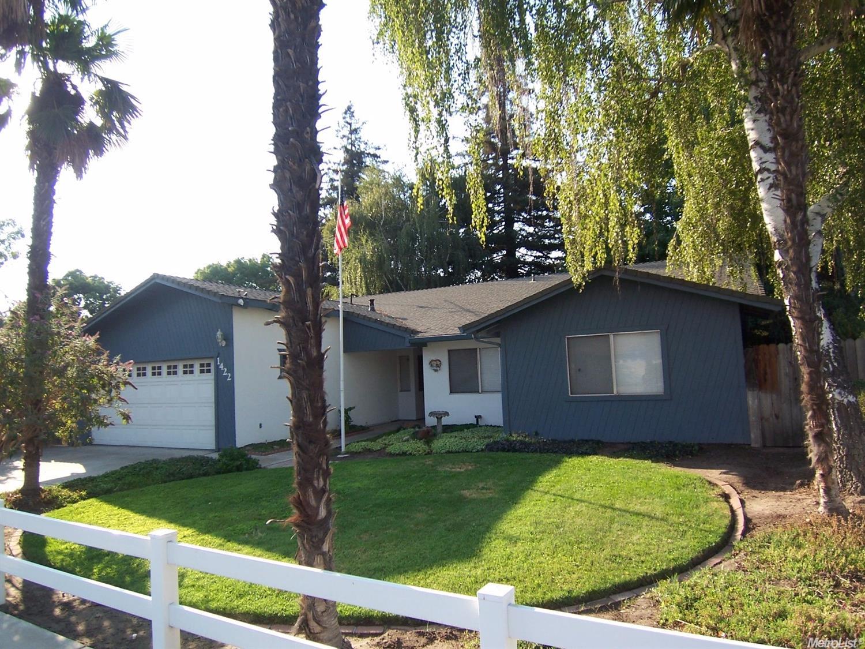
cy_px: 324
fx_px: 575
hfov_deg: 73.9
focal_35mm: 23
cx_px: 432
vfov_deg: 58.9
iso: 64
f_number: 2.8
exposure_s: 1/320
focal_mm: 3.8
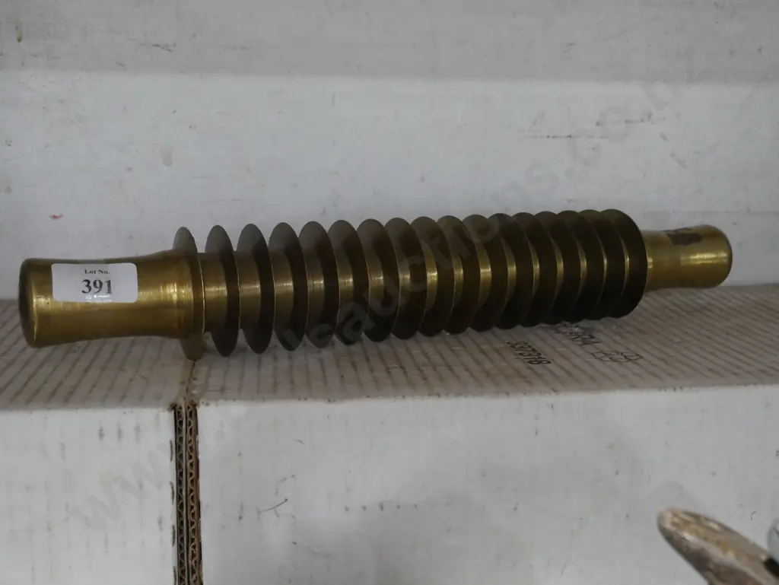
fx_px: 946
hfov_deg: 44.8
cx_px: 390
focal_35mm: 42
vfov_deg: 34.4
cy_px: 292
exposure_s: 1/60
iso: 2500
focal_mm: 21
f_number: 4.6
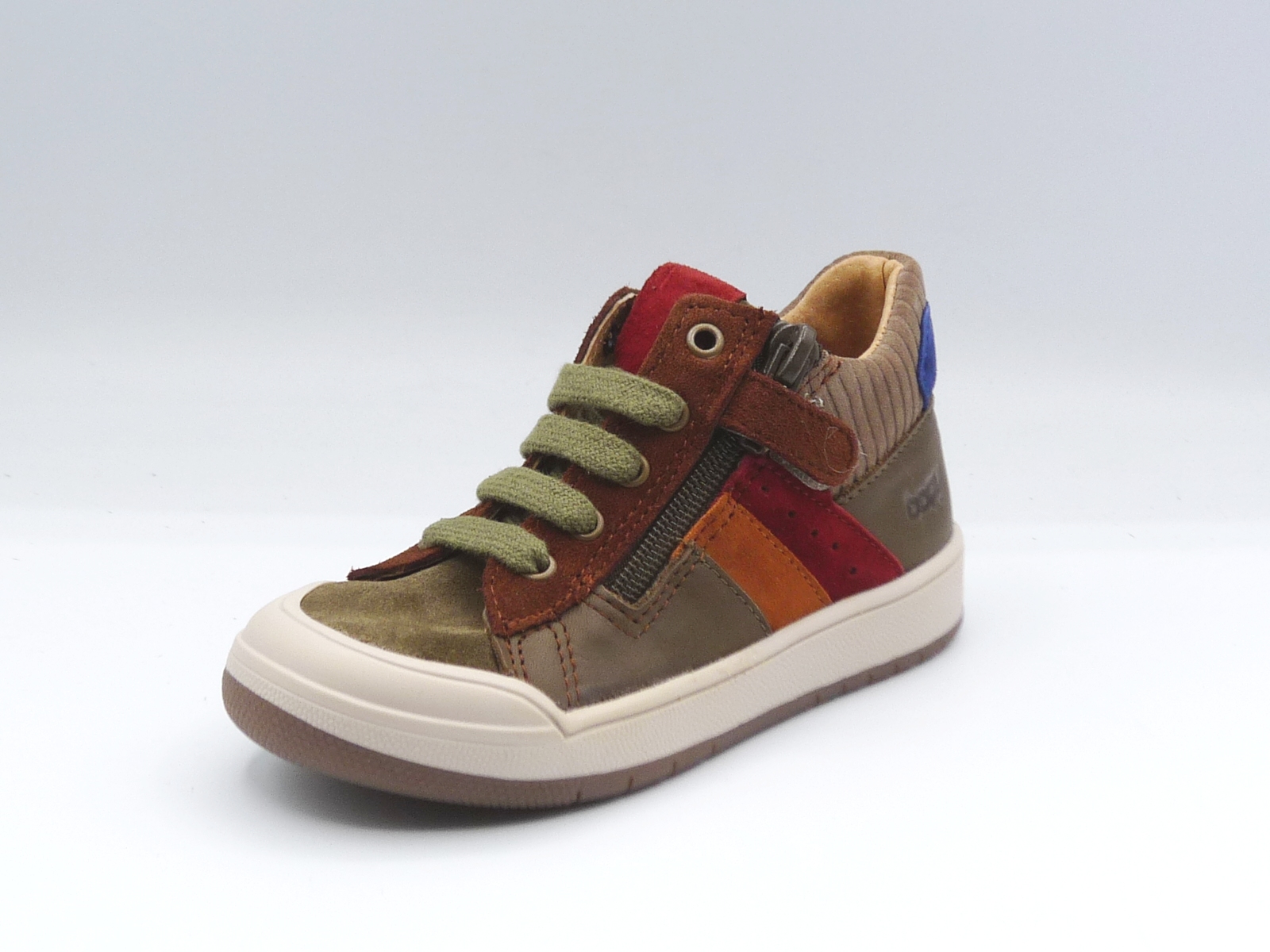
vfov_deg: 21.3
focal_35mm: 69
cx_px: 635
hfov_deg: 28.2
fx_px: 2531
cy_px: 476
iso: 100
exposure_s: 1/250
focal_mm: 7.1
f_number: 4.5
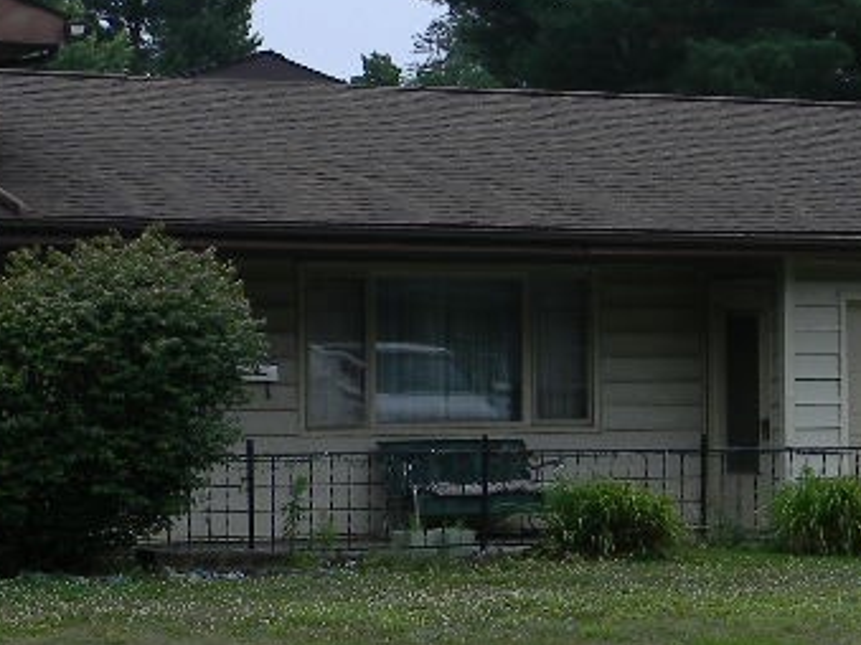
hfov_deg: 15.8
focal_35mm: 124
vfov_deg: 11.9
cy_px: 251
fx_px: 3083
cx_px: 206
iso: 80
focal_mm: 7.3
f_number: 3.8
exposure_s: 1/287
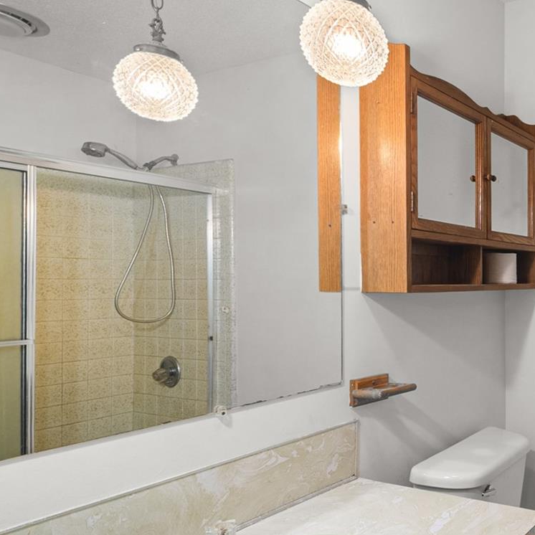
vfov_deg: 57.3
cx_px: 579
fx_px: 490
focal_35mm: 28
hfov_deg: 44.7
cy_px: 284
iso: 250
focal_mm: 12
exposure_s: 1/2
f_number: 9
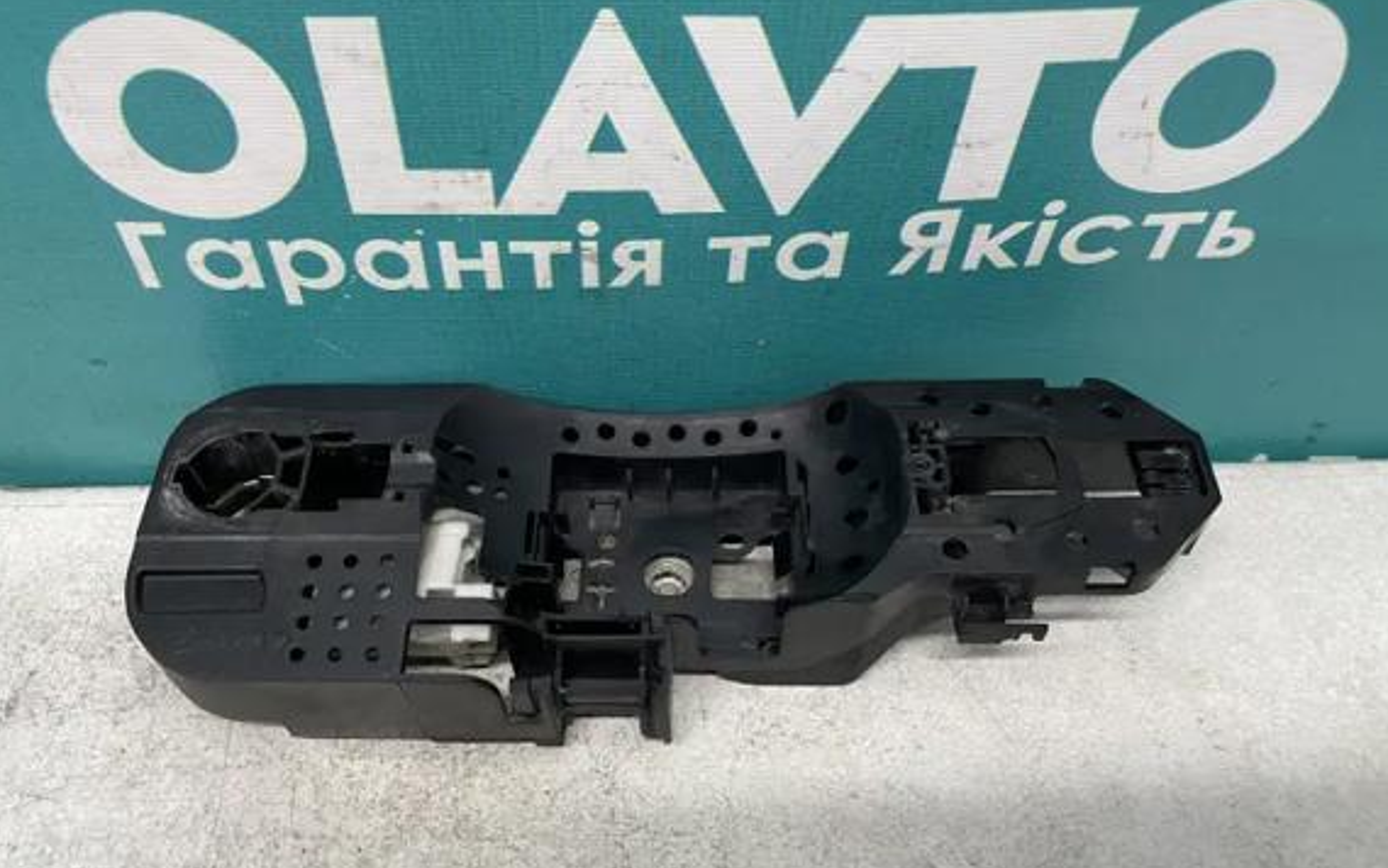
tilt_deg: -52.1
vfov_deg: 40.6
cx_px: 634
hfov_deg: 61.1
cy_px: 417
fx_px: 1173
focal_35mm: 31
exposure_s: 1/50
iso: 64
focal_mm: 4.2
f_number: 1.6
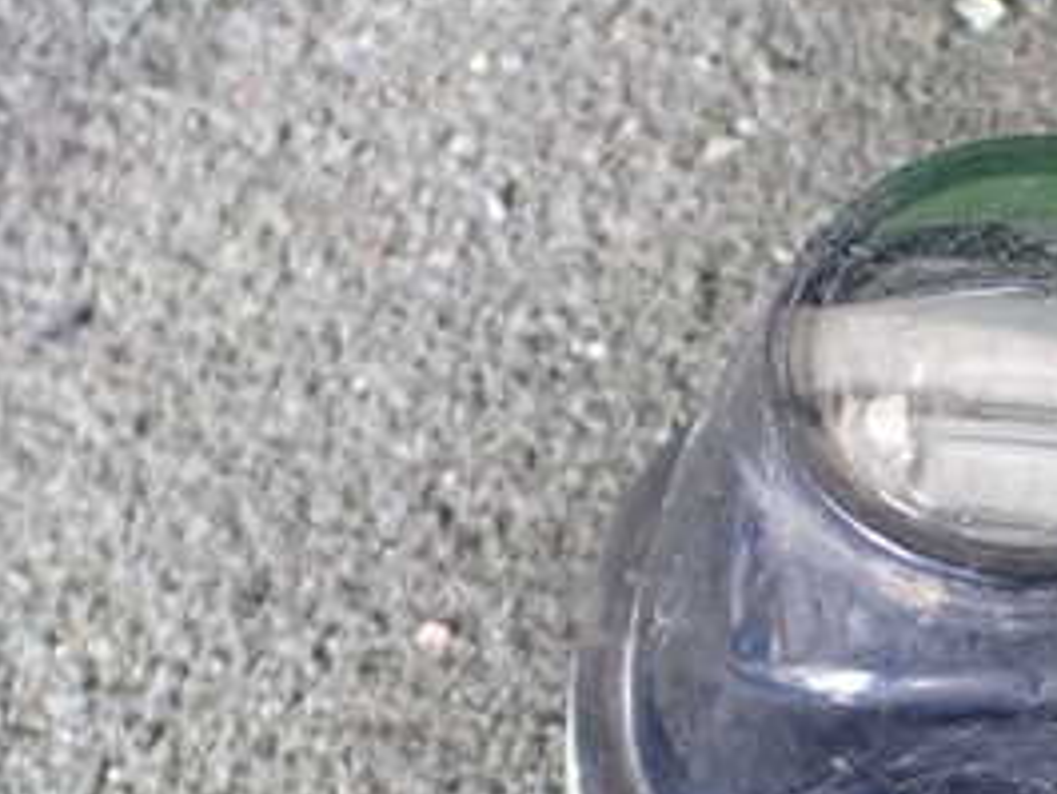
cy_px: 718
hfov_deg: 27.1
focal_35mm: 68
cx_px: 1029
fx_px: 2077
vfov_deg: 21.2
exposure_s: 1/40
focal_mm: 5.4
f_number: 2.3
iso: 800
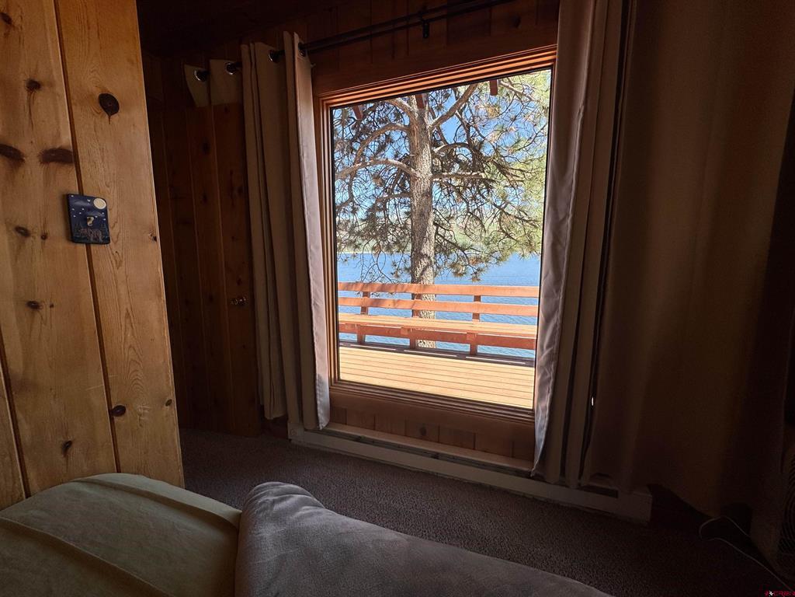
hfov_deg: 102.1
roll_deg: -0.3
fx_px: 322
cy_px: 298
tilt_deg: -8.4
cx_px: 398
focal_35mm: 14
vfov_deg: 85.7
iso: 40
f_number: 2.2
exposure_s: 1/267
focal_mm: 2.22
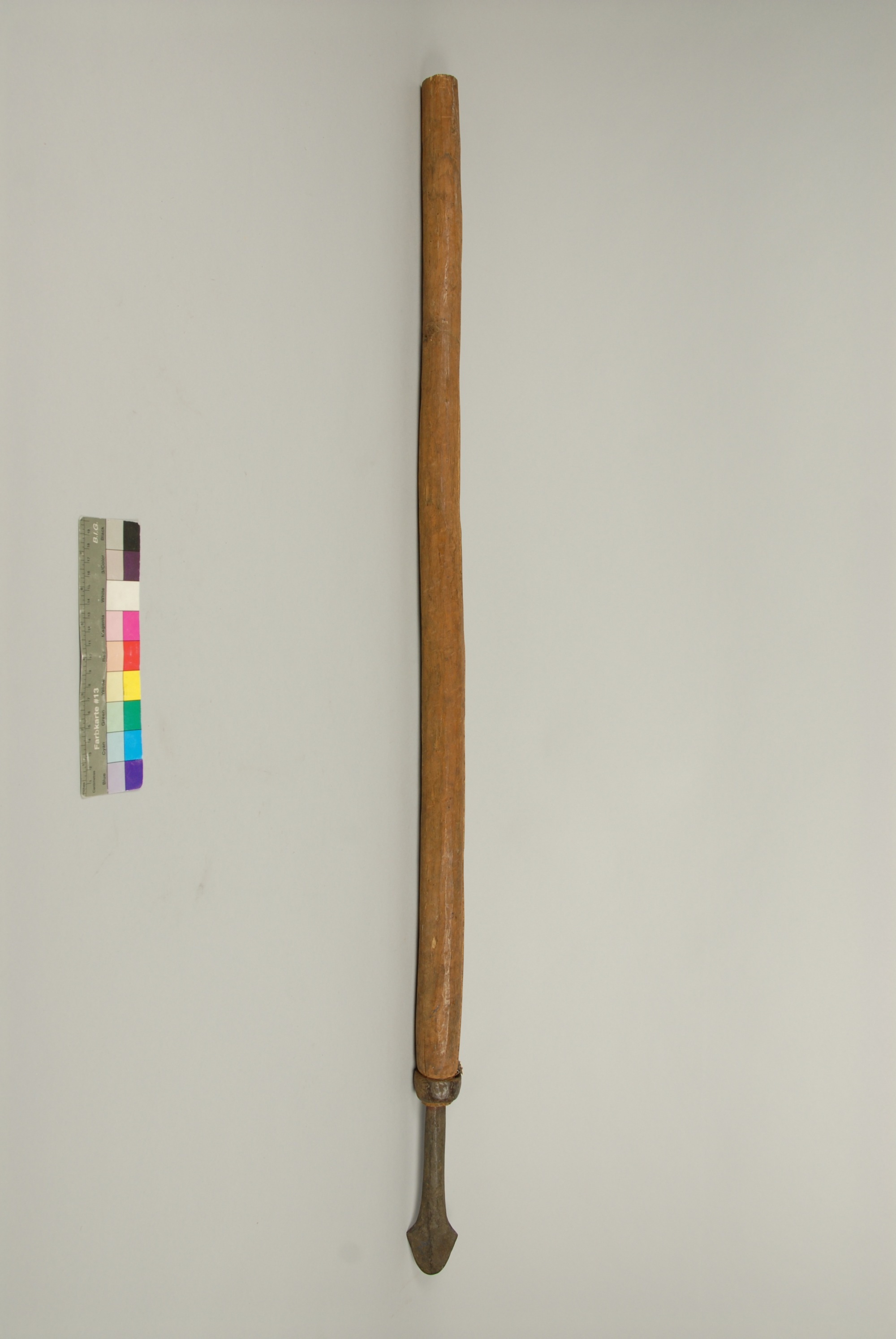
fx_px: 1117
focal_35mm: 30
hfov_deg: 43.7
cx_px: 448
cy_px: 670
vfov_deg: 61.9
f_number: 6.7
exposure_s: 1/10
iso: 200
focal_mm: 20
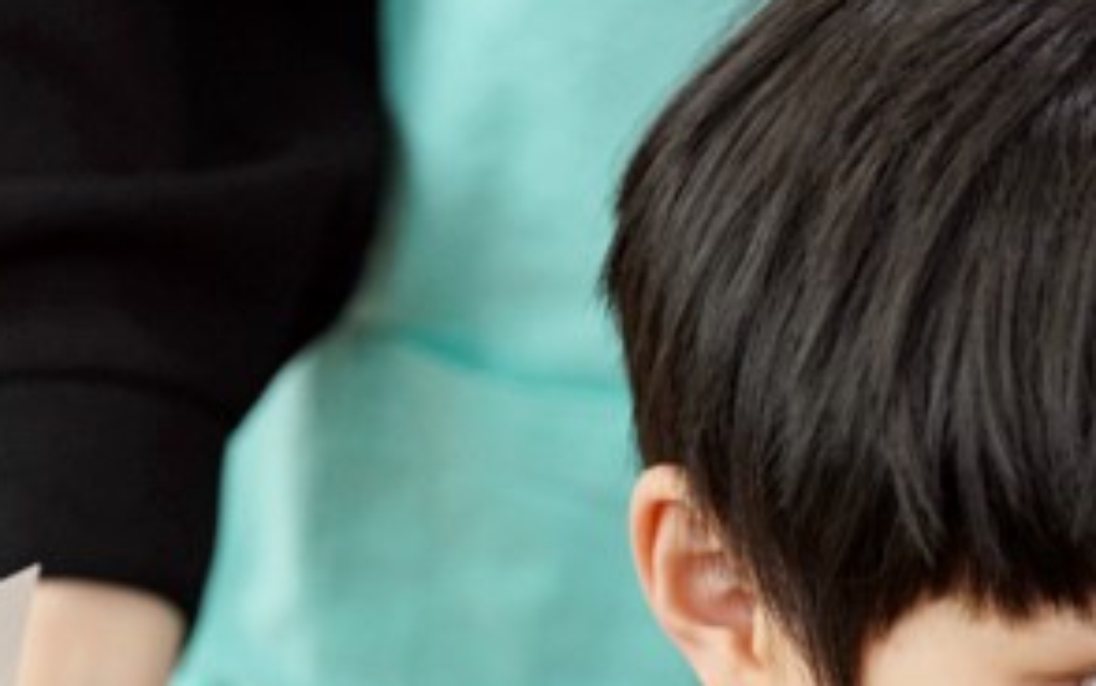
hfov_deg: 3.7
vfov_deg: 2.3
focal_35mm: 561
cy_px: 1010
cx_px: 1118
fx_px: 16763
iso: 1600
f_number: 3.2
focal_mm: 180
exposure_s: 1/200
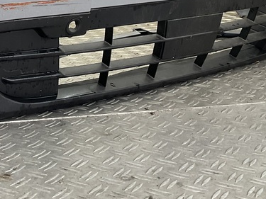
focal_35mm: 78
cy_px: -19
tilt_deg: -4.8
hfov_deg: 24.3
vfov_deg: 18.2
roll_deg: +1.8
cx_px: 28
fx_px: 599
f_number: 1.8
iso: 32
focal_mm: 3
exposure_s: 1/100
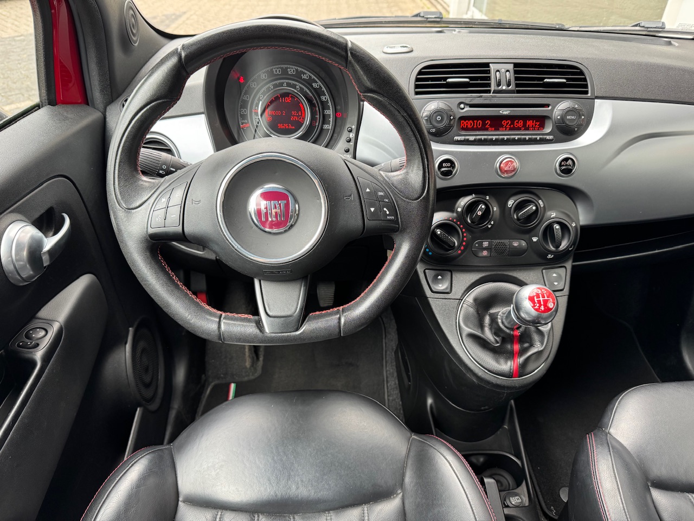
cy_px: 260
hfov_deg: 71.6
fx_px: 481
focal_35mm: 24
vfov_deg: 56.8
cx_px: 347
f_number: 1.78
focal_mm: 6.76
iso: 200
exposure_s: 1/121
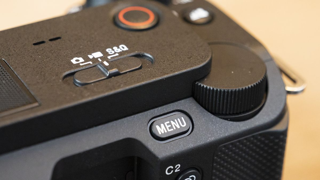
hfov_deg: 15.2
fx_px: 1202
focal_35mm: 142
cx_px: 160
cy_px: 90
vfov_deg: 8.6
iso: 3200
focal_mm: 60
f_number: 5
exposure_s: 1/160
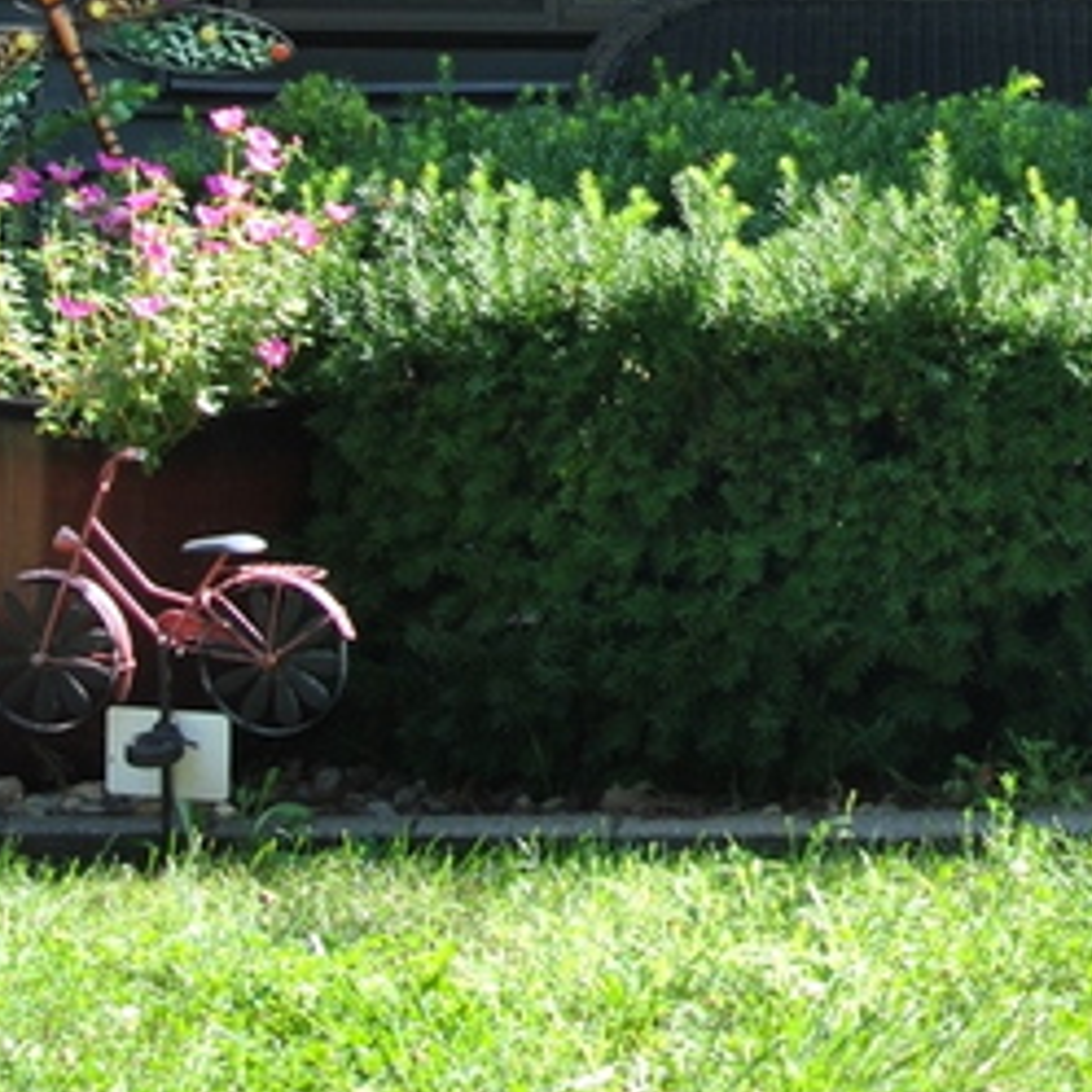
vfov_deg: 12.8
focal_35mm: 133
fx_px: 4747
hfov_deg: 12.9
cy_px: -197
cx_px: 1138
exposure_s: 1/125
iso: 100
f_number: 5.6
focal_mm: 24
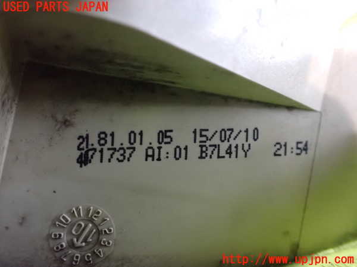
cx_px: 178
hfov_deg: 60.0
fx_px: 309
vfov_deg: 46.8
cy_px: 134
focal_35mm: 30
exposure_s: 1/20
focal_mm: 5.4
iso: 1600
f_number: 2.3
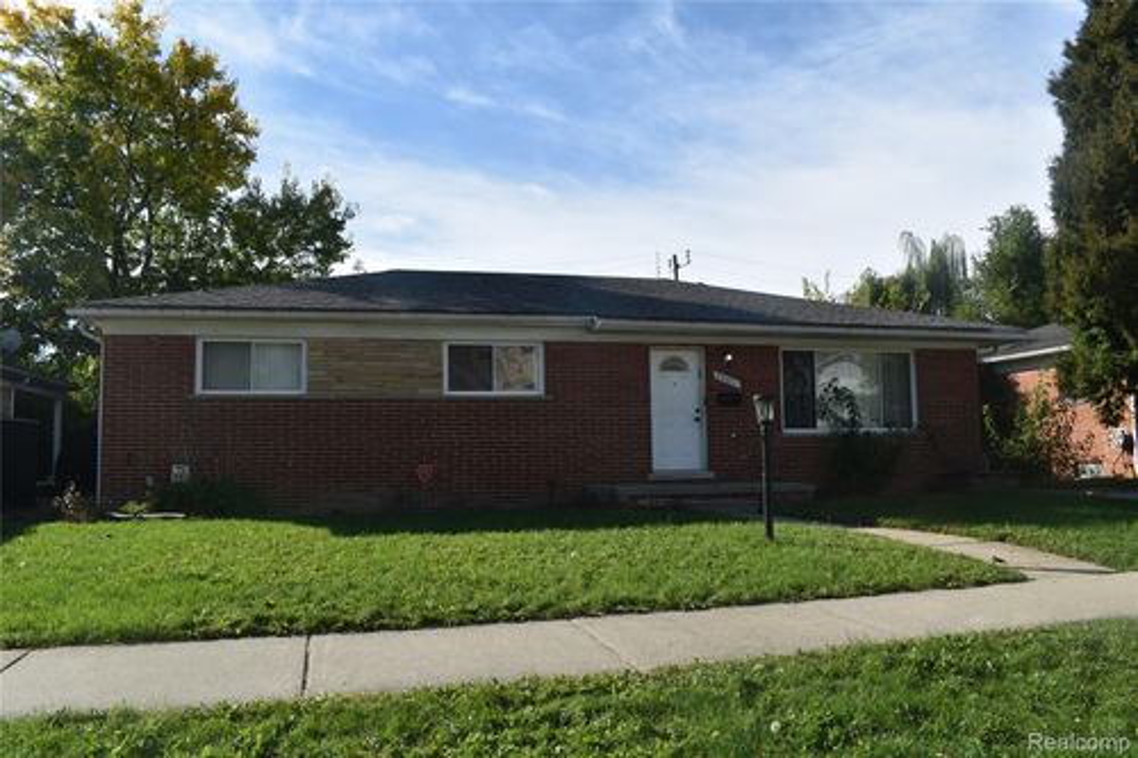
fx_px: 853
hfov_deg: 67.4
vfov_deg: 47.9
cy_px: 379
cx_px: 569
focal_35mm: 27
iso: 100
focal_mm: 18
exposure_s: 1/200
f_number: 10
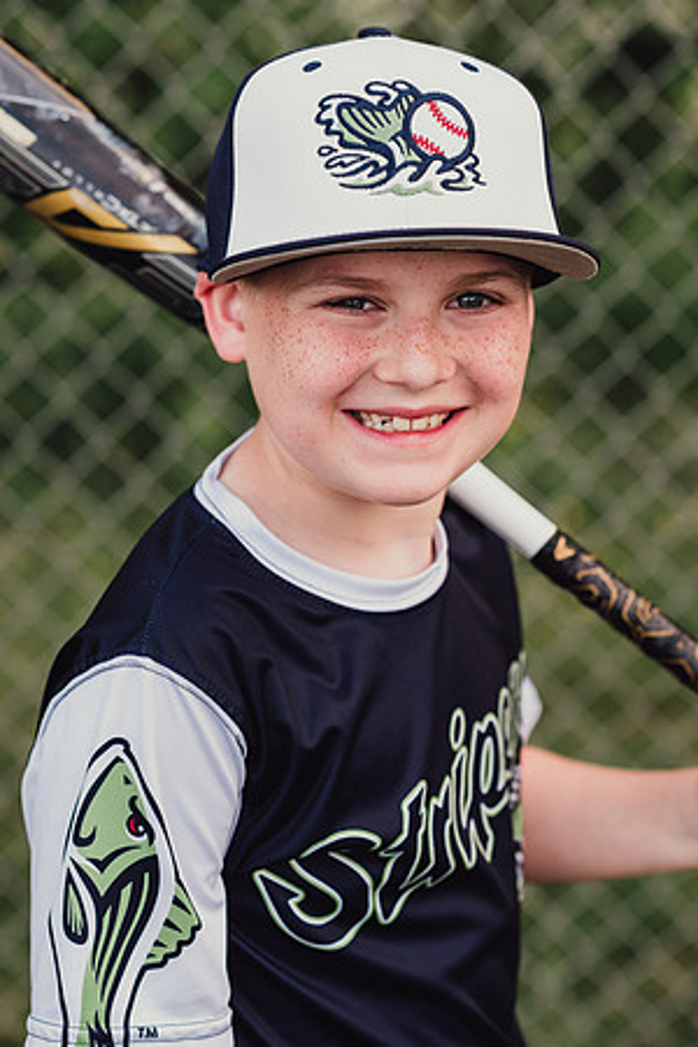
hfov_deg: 16.1
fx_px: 2472
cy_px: 524
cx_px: 349
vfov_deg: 23.9
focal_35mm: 85
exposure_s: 1/320
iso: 200
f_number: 3.2
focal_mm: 85
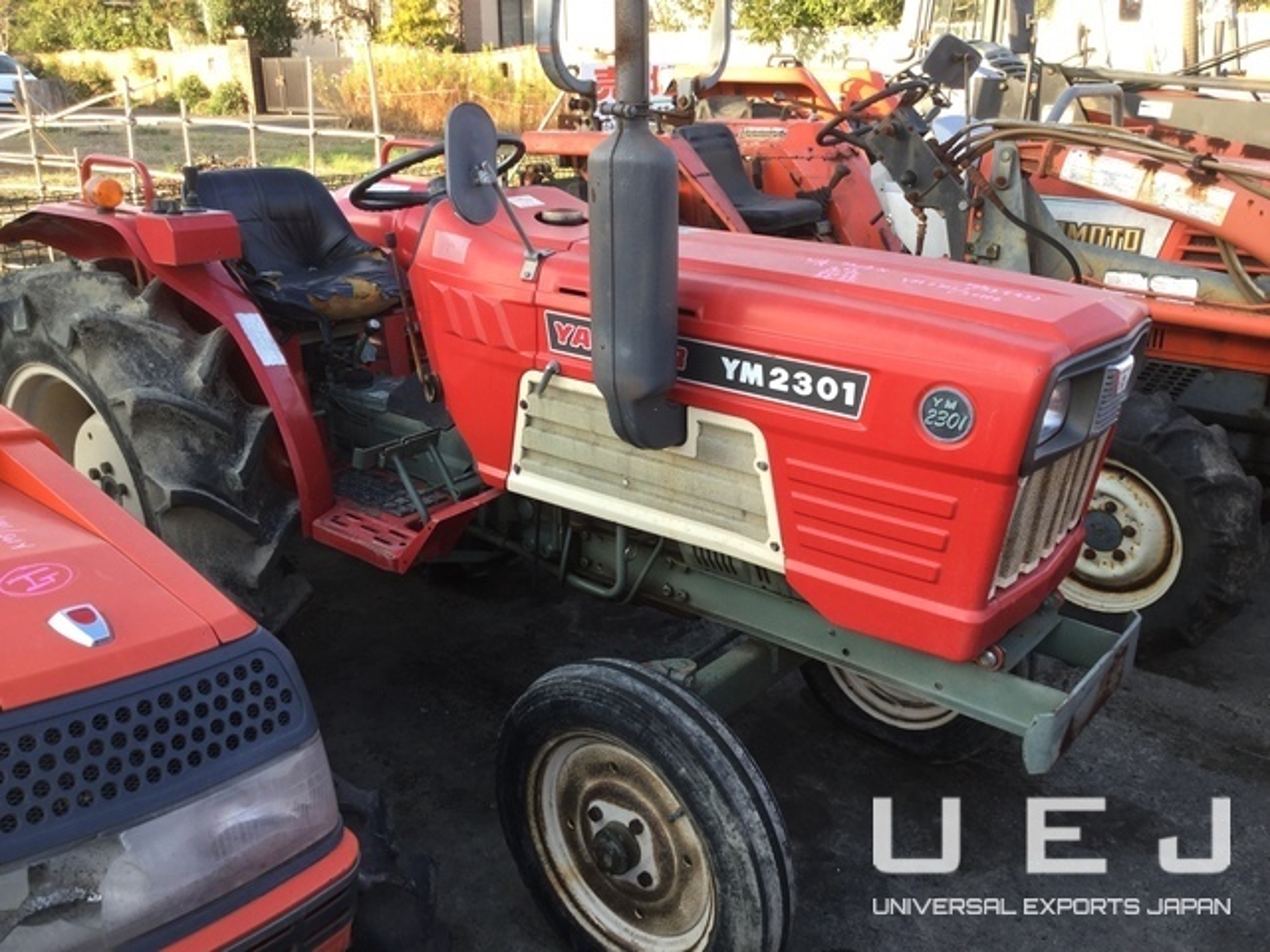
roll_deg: -0.1
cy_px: 476
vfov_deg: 45.4
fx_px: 1137
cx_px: 635
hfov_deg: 58.4
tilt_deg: -20.6
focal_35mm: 31
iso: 25
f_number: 2.4
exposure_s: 1/120
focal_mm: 3.3
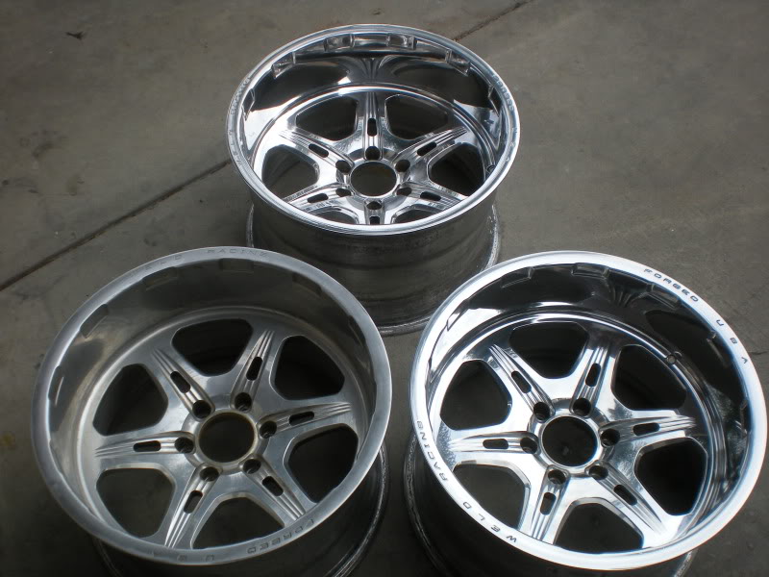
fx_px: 977
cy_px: 288
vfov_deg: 32.9
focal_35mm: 44
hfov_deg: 42.9
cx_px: 384
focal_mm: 7.4
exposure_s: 1/292
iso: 64
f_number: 4.9
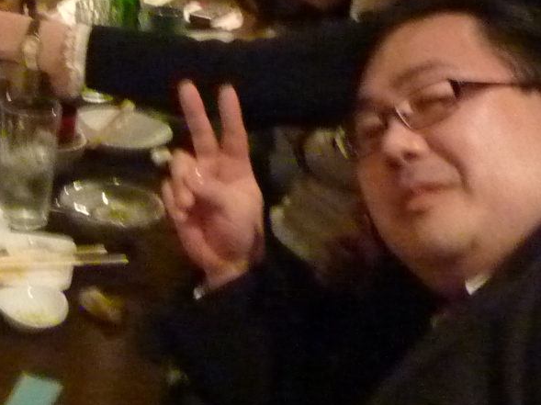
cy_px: -208
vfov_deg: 15.6
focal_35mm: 87
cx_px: -61
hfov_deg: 21.3
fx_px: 1359
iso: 800
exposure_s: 1/10
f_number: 3.3
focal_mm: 4.1
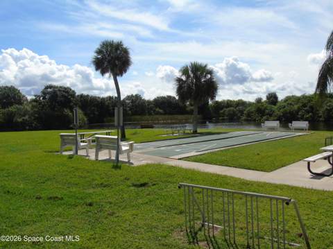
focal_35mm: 29
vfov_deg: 48.2
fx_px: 279
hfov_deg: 61.7
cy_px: 124
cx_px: 166
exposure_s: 1/1000
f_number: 4.2
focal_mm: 5.2
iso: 80
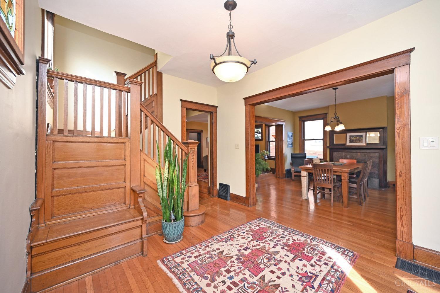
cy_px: 146
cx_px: 220
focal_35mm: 14
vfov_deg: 81.2
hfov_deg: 104.3
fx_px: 171
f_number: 4
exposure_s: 1/60
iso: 280
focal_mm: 14
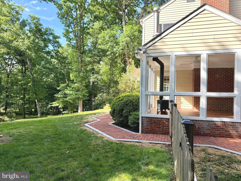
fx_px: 167
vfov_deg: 56.8
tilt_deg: +0.9
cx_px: 120
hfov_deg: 71.6
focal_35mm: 24
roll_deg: -1.4
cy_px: 90
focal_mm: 6.76
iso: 100
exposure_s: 1/931
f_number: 1.78
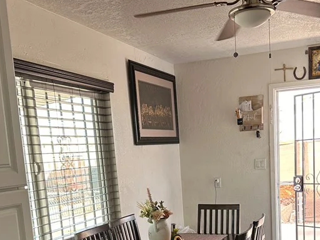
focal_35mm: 48
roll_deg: +3.3
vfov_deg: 28.9
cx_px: 181
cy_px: 224
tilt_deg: -9.5
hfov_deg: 39.6
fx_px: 444
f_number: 1.78
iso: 100
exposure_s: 1/121
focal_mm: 6.86
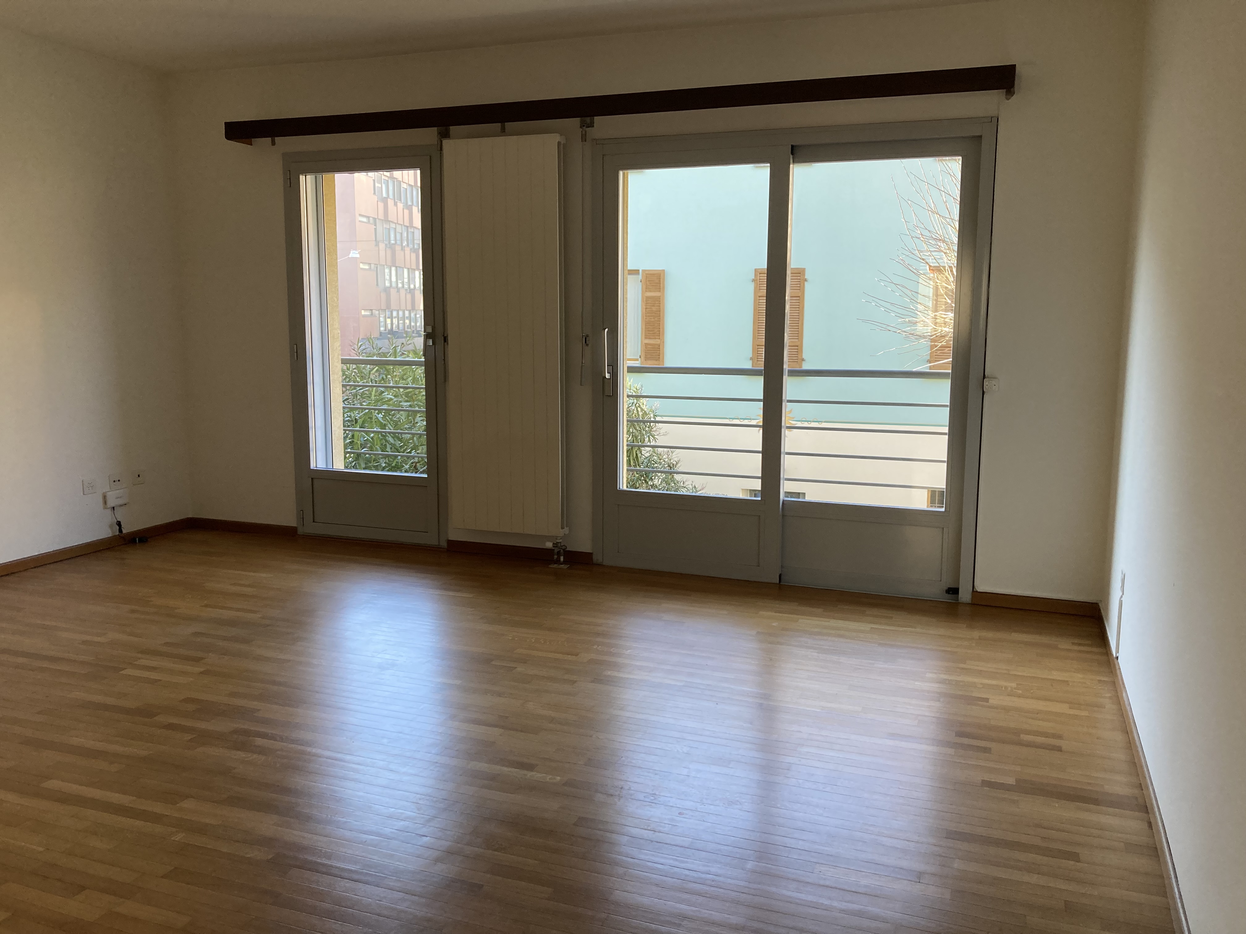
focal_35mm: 28
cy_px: 467
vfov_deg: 49.7
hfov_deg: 63.4
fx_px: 1008
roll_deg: +1.3
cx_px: 623
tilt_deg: -7.5
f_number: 1.8
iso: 80
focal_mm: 3.99
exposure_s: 1/121
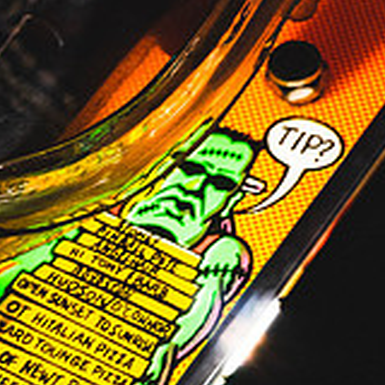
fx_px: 3486
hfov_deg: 6.3
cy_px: 340
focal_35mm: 277
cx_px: 51
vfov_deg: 6.3
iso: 500
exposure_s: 1/25
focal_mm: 90
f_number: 8
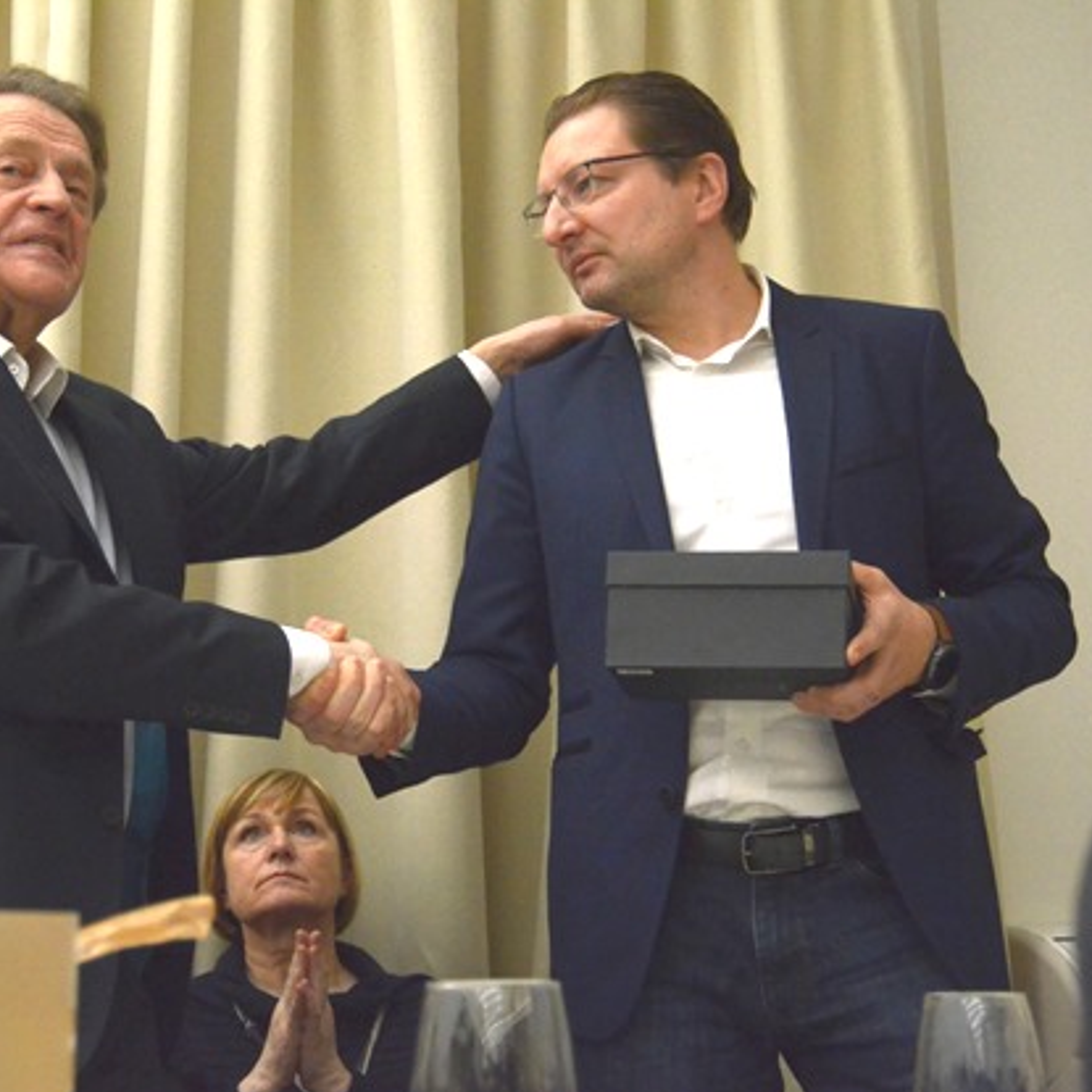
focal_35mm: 55
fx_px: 1963
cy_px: 553
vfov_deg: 31.1
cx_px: 460
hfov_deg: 31.0
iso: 3200
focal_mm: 28
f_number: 3.8
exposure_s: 1/250
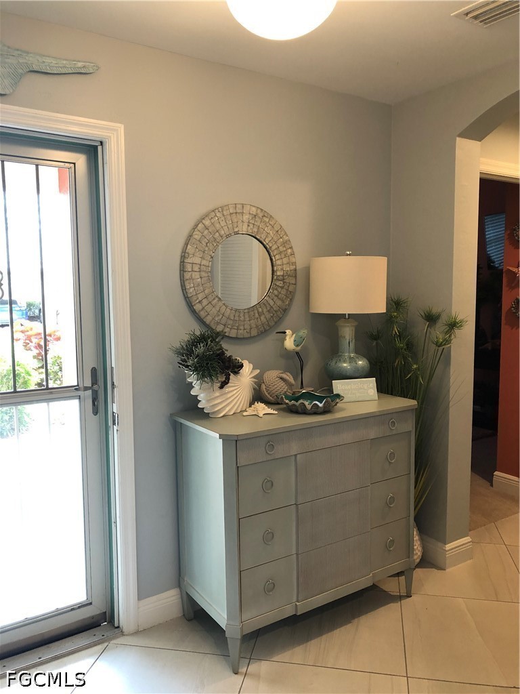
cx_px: 260
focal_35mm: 28
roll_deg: +1.7
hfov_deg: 49.7
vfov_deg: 63.4
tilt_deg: -5.4
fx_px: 561
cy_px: 347
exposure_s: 1/15
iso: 40
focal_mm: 3.99
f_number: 1.8
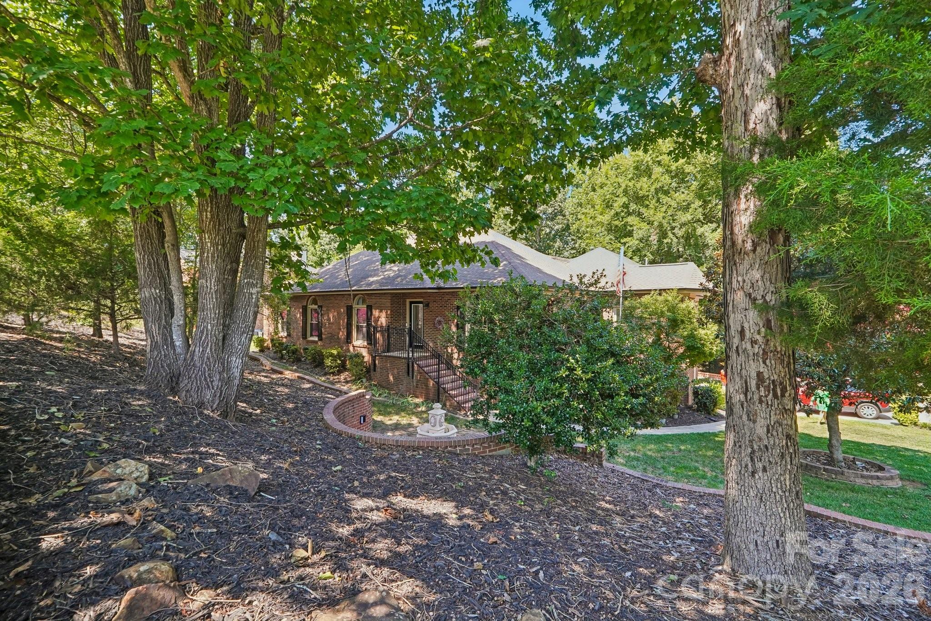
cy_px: 310
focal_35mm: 15
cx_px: 466
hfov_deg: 100.4
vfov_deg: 77.3
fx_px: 388
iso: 320
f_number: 8
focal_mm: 10
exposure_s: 1/30
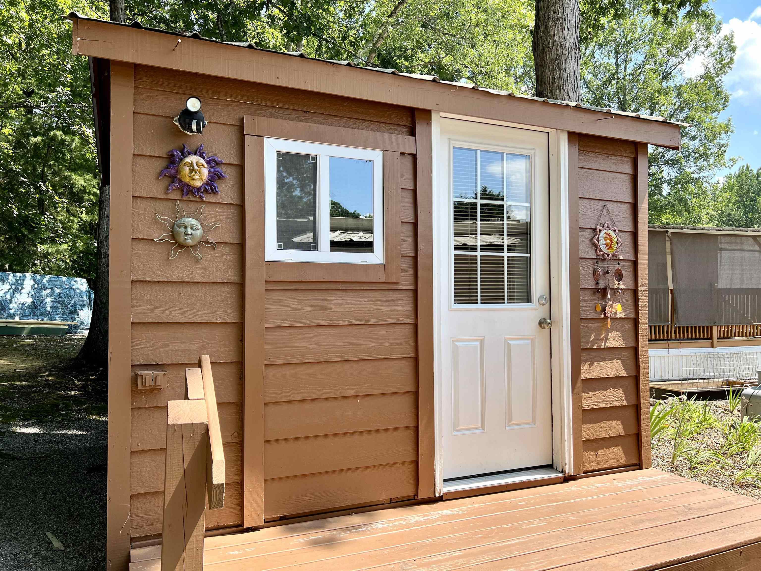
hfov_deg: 67.3
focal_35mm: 26
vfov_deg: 53.1
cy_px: 286
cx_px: 380
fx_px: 572
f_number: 1.5
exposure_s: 1/1147
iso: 50
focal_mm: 5.7
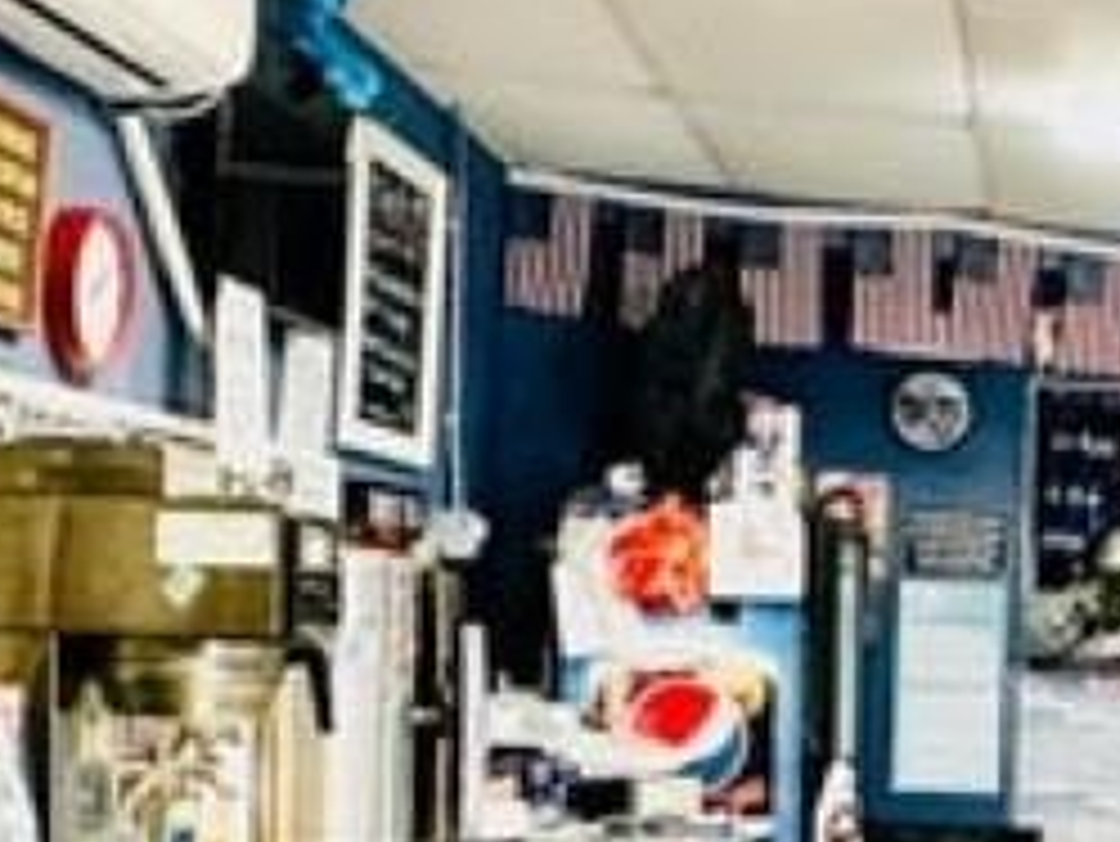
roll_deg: -2.0
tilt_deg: -1.7
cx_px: 1581
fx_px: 2622
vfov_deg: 17.9
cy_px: 756
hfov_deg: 21.1
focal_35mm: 81
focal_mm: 2.22
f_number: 2.2
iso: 500
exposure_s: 1/60
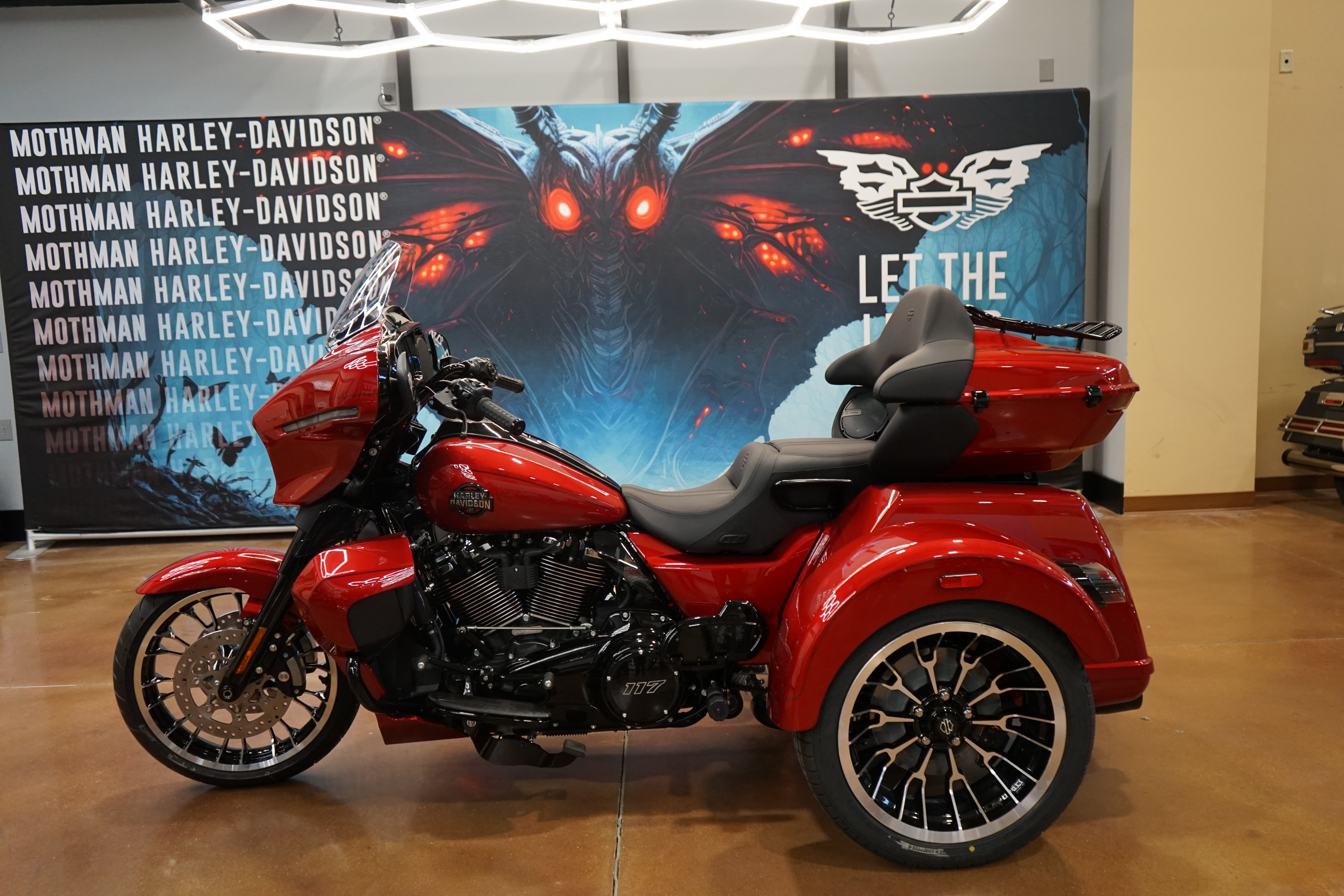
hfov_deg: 63.7
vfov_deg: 45.0
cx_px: 672
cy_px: 448
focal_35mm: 29
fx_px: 1083
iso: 1250
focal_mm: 29
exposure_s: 1/160
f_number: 4
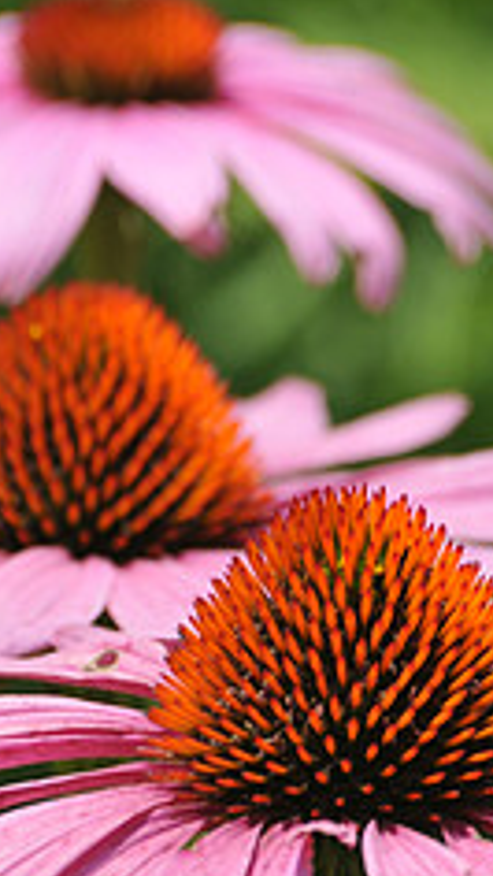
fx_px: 20793
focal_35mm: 896
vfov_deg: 2.4
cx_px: 198
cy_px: 635
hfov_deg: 1.4
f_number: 9
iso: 200
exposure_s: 1/320
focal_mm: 300
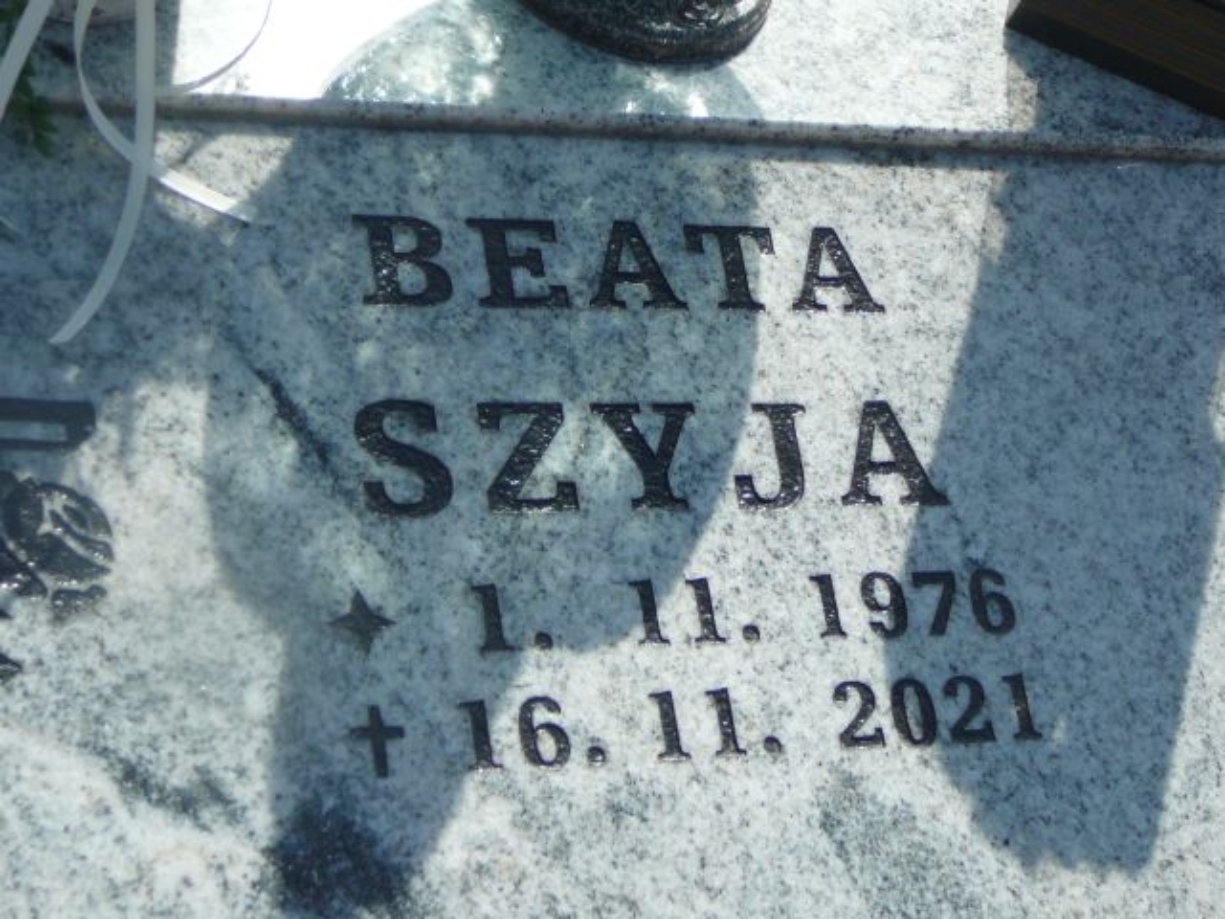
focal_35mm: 77
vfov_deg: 19.1
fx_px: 2725
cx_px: 612
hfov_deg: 25.3
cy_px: 460
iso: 80
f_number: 3.7
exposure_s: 1/800
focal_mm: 11.5
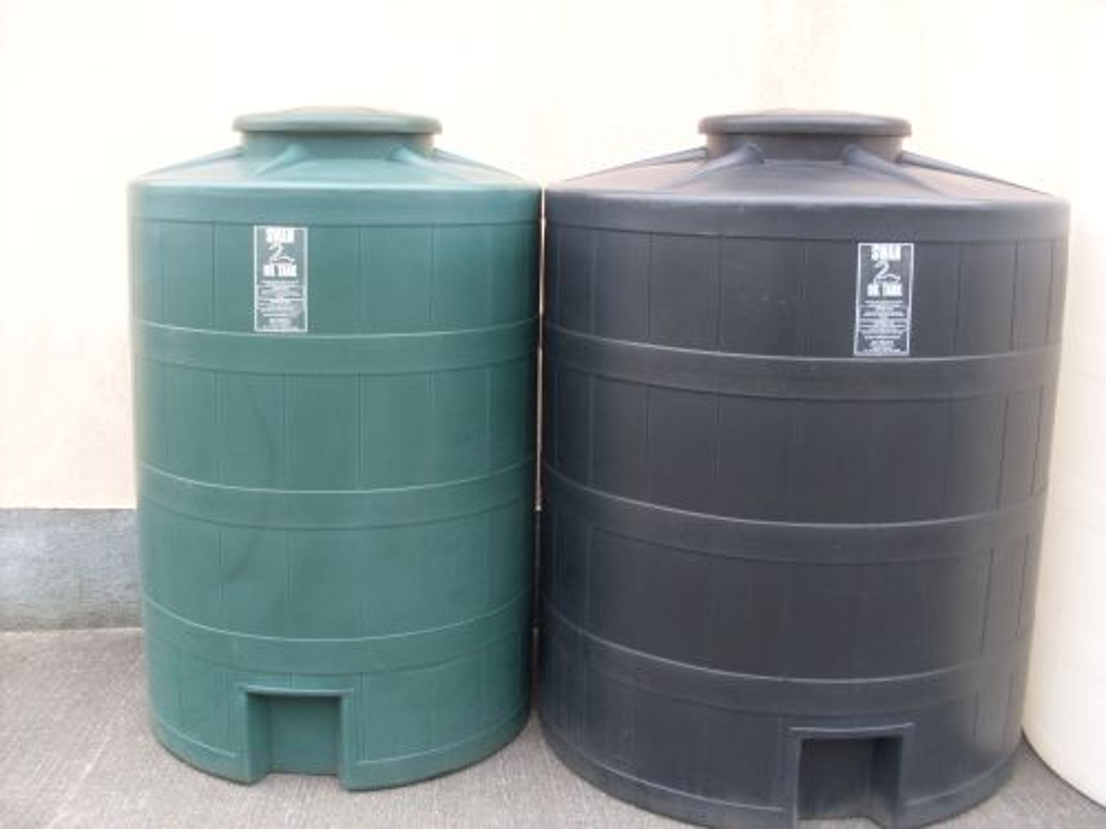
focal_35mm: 38
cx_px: 553
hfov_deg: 49.0
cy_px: 414
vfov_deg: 37.7
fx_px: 1214
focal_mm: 6.3
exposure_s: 1/125
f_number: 2.8
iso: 80
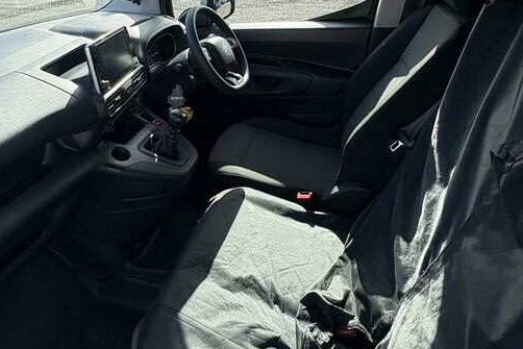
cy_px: 73
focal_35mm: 26
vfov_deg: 47.1
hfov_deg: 68.0
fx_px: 378
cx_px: 189
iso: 64
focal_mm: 2.22
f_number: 2.2
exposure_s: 1/456
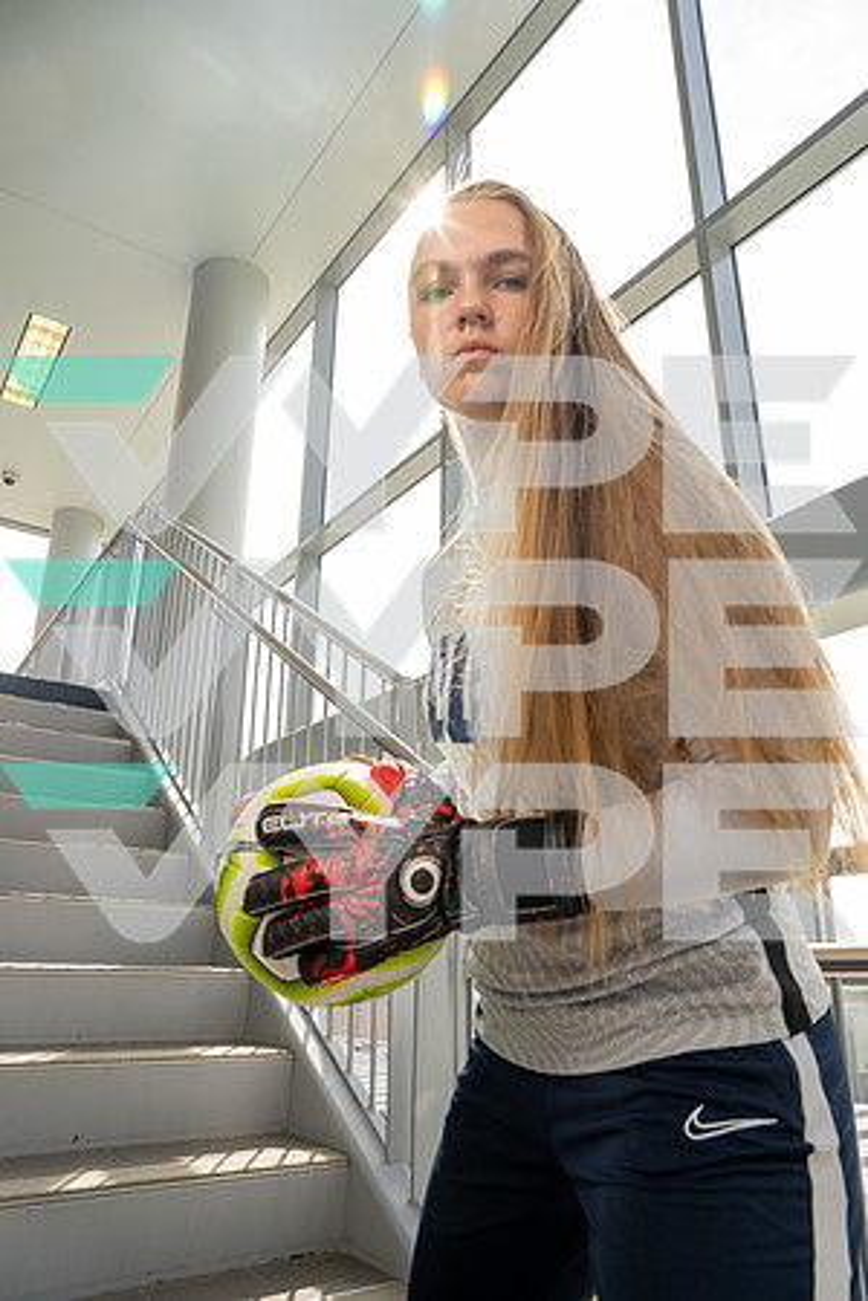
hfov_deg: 53.1
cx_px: 434
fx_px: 868
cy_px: 650
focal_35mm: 24
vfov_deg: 73.7
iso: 800
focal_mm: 24
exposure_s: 1/250
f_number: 7.1
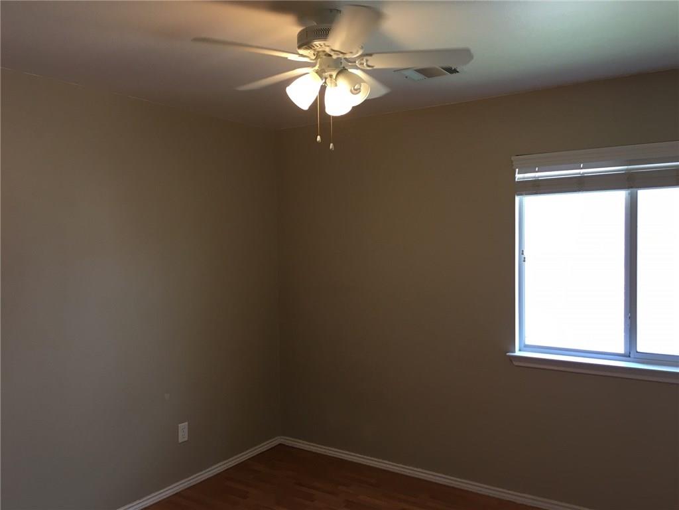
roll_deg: +0.0
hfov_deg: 61.7
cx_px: 340
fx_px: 569
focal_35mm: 29
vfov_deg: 48.2
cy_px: 255
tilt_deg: -2.4
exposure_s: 1/30
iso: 50
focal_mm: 4.15
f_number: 2.2
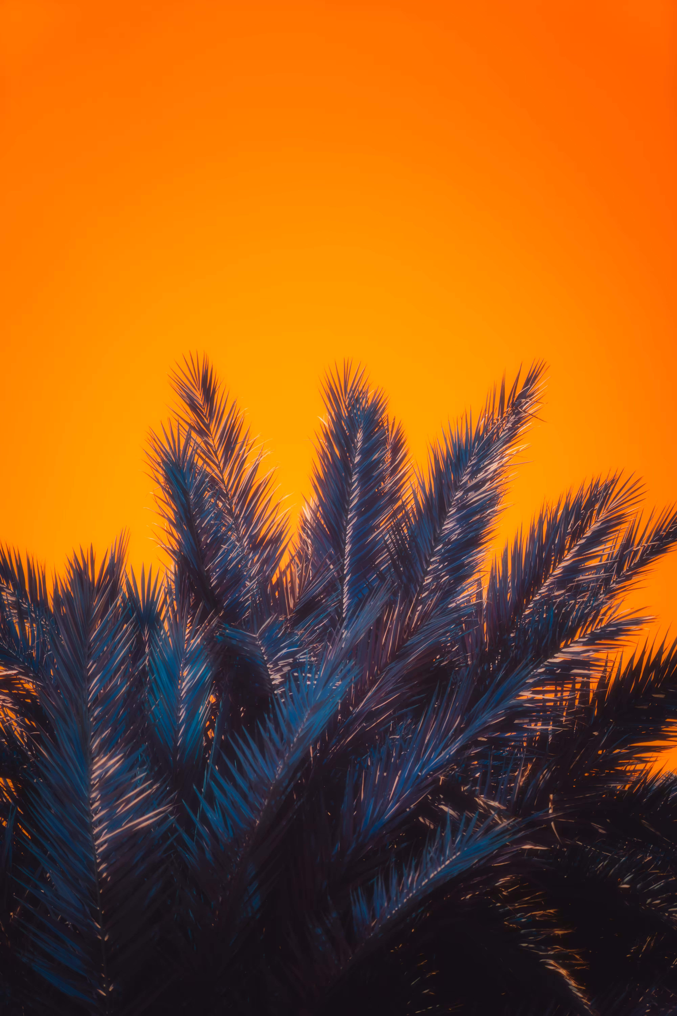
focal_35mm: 65
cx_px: 338
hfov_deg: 20.9
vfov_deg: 31.0
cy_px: 508
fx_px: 1833
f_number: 4
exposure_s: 1/1000
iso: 100
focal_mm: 65
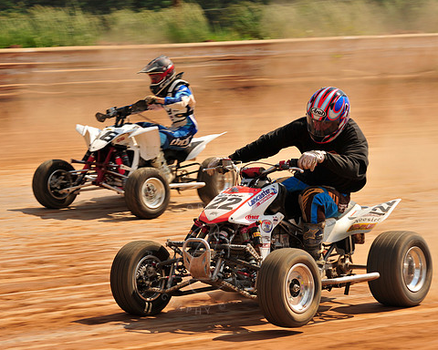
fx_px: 1646
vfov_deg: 12.1
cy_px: 175
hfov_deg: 15.2
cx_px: 200
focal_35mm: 127
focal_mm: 112
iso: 200
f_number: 10
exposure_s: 1/400
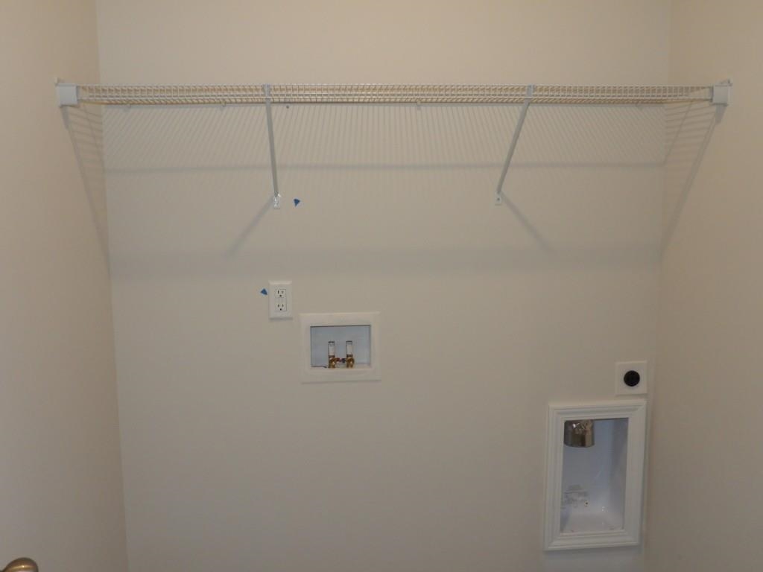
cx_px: 382
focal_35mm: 28
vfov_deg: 49.7
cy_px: 286
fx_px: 617
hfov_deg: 63.4
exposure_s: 1/33
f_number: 3.4
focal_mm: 5
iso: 200
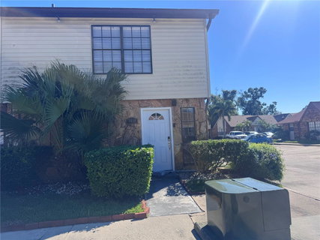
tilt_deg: +3.0
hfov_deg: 71.6
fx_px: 222
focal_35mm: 24
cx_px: 160
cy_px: 120
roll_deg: +2.4
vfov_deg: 56.8
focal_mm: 6.76
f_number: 1.78
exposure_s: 1/4049
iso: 80
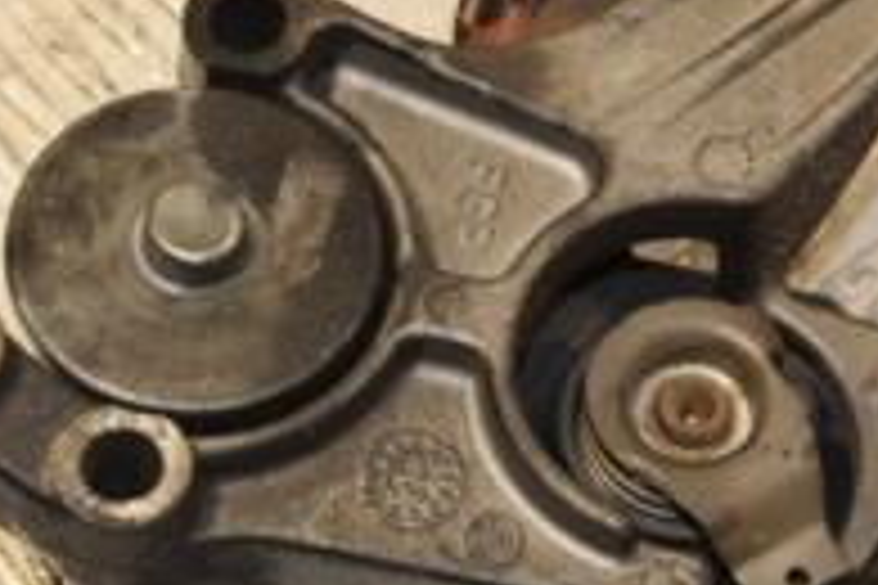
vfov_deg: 6.2
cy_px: 270
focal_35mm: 222
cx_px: 513
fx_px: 5414
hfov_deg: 9.3
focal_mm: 48
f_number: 7.1
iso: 800
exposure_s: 1/200
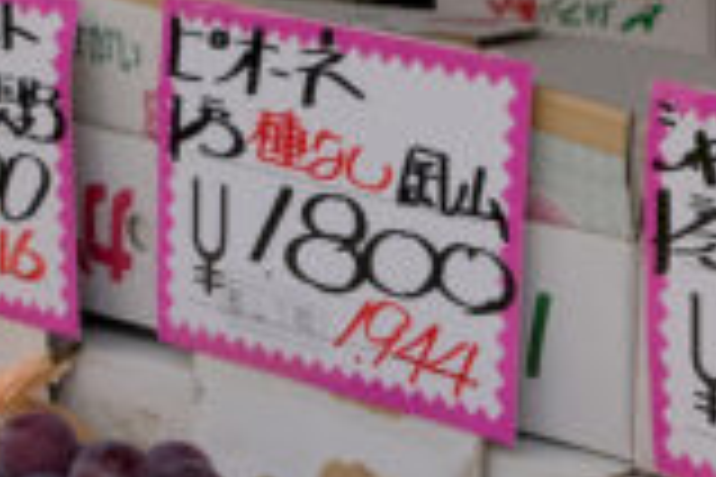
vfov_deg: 7.8
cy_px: 497
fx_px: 3500
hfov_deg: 11.6
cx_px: 581
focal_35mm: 176
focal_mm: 23.3
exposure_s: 1/250
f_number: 8
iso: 400
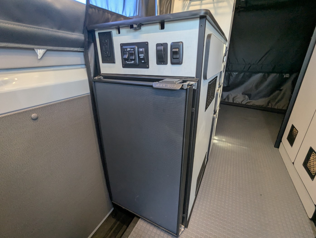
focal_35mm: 16
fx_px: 146
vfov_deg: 78.2
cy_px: 119
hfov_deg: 94.4
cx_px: 158
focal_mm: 2.35
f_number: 2.2
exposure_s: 1/54
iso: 162
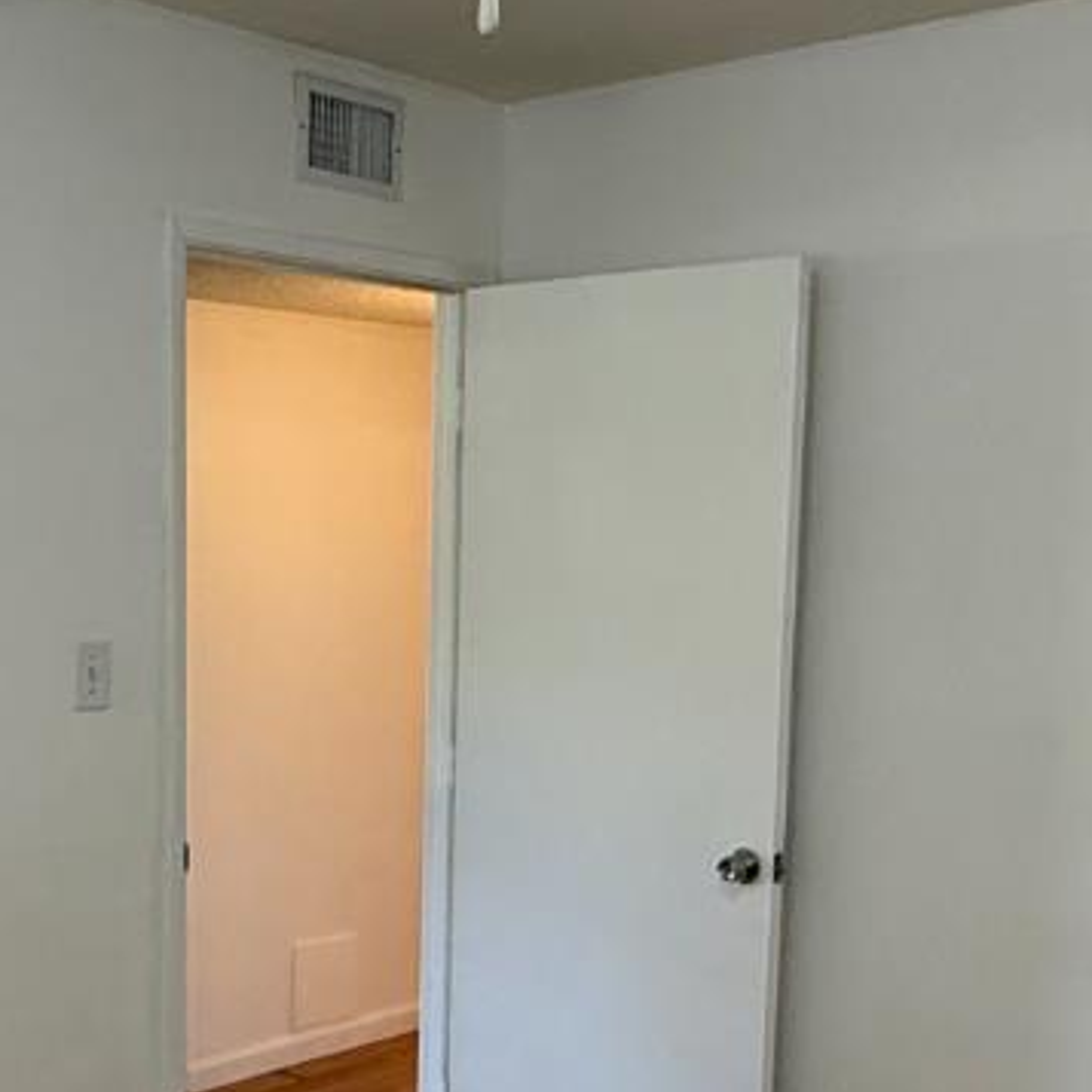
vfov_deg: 32.4
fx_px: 1856
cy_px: 772
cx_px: 376
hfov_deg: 32.6
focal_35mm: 52
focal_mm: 2.22
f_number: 2.2
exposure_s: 1/60
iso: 250
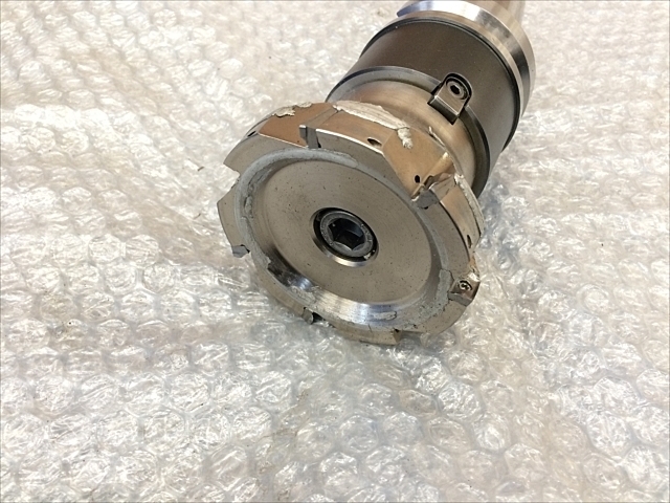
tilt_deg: -52.3
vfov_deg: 48.2
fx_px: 561
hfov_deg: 61.7
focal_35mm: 29
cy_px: 252
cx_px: 335
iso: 125
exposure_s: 1/30
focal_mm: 4.15
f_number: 2.2
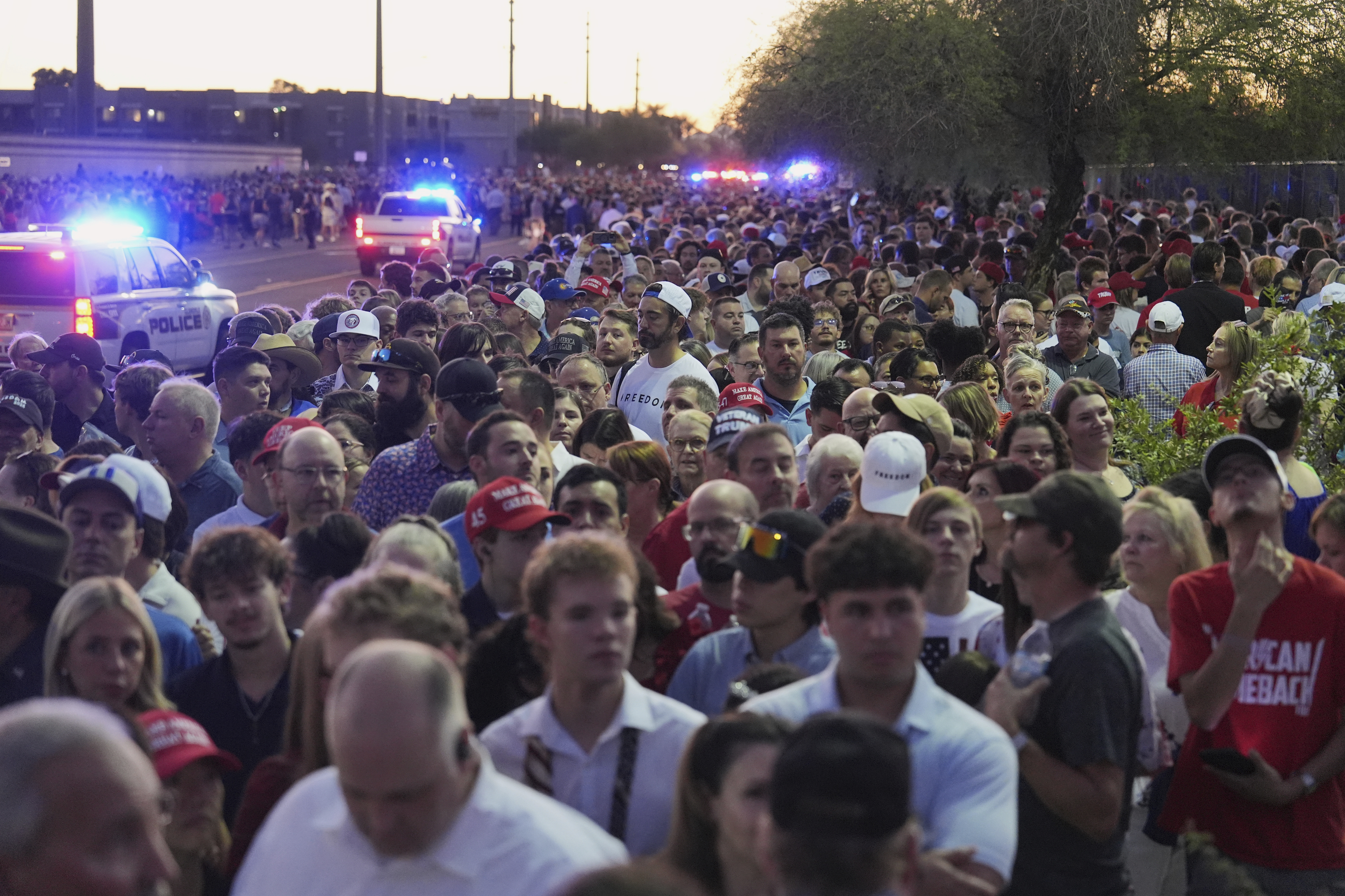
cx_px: 672
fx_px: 2615
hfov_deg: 28.8
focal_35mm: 70
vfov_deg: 19.5
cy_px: 448
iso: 3200
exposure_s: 1/250
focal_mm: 70
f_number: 2.8
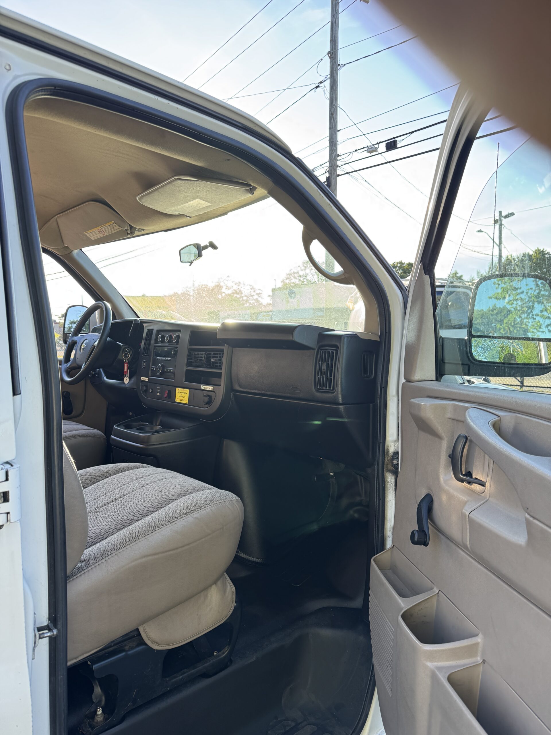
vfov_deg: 71.6
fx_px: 509
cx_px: 276
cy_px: 368
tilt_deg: -3.5
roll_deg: +1.5
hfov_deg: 56.8
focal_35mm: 24
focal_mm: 6.76
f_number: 1.78
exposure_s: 1/172
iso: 100
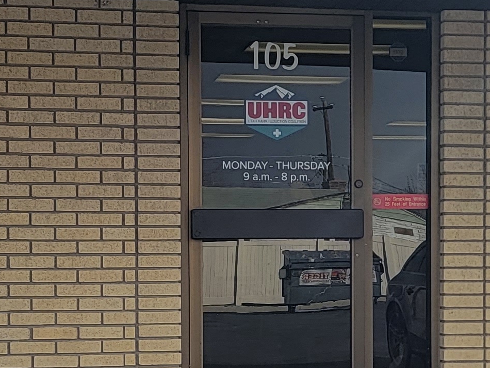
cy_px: 286
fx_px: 1430
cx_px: 331
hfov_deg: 19.4
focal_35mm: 101
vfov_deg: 14.6
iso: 16
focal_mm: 6.7
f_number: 1.8
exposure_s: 1/699
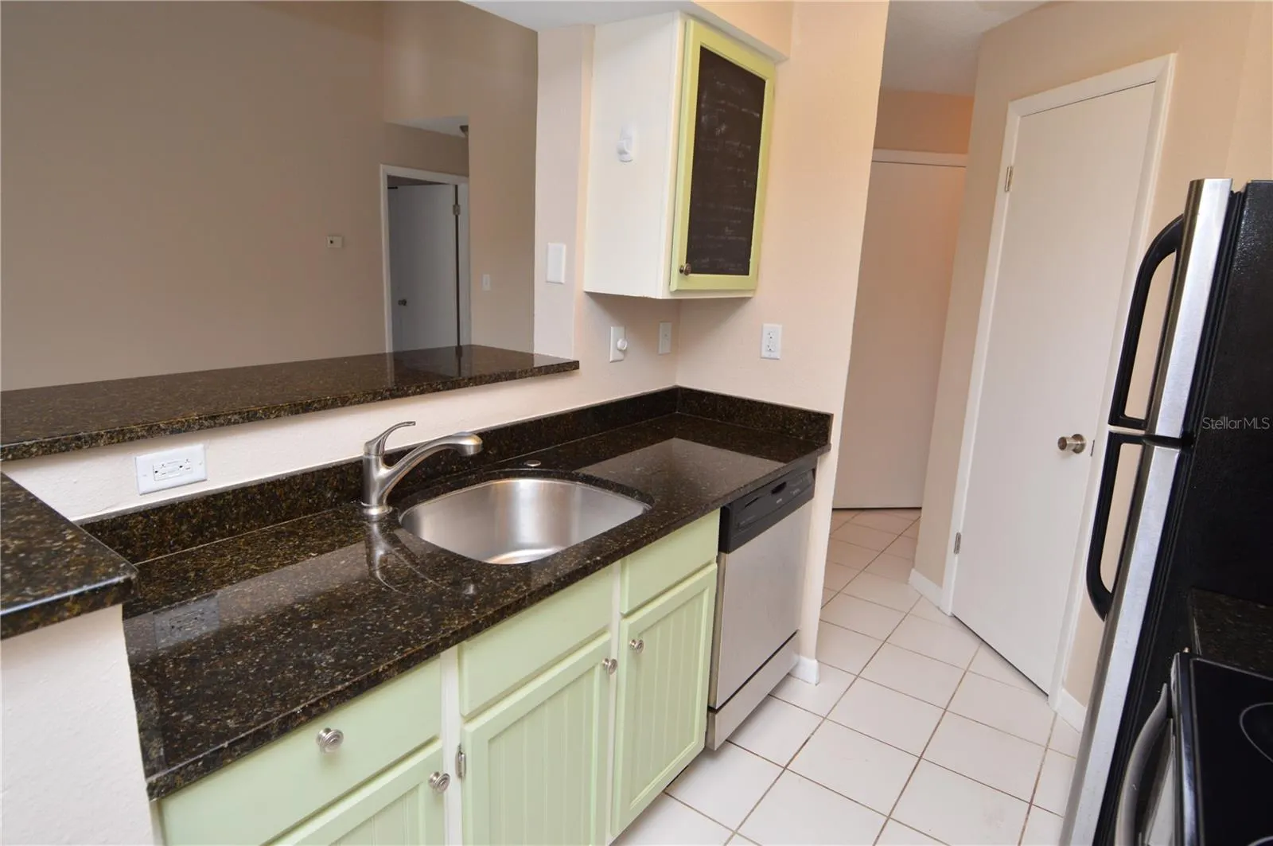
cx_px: 636
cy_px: 423
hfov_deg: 90.1
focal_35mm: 18
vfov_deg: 67.3
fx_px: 636
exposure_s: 1/60
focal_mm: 12
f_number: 4
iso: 400
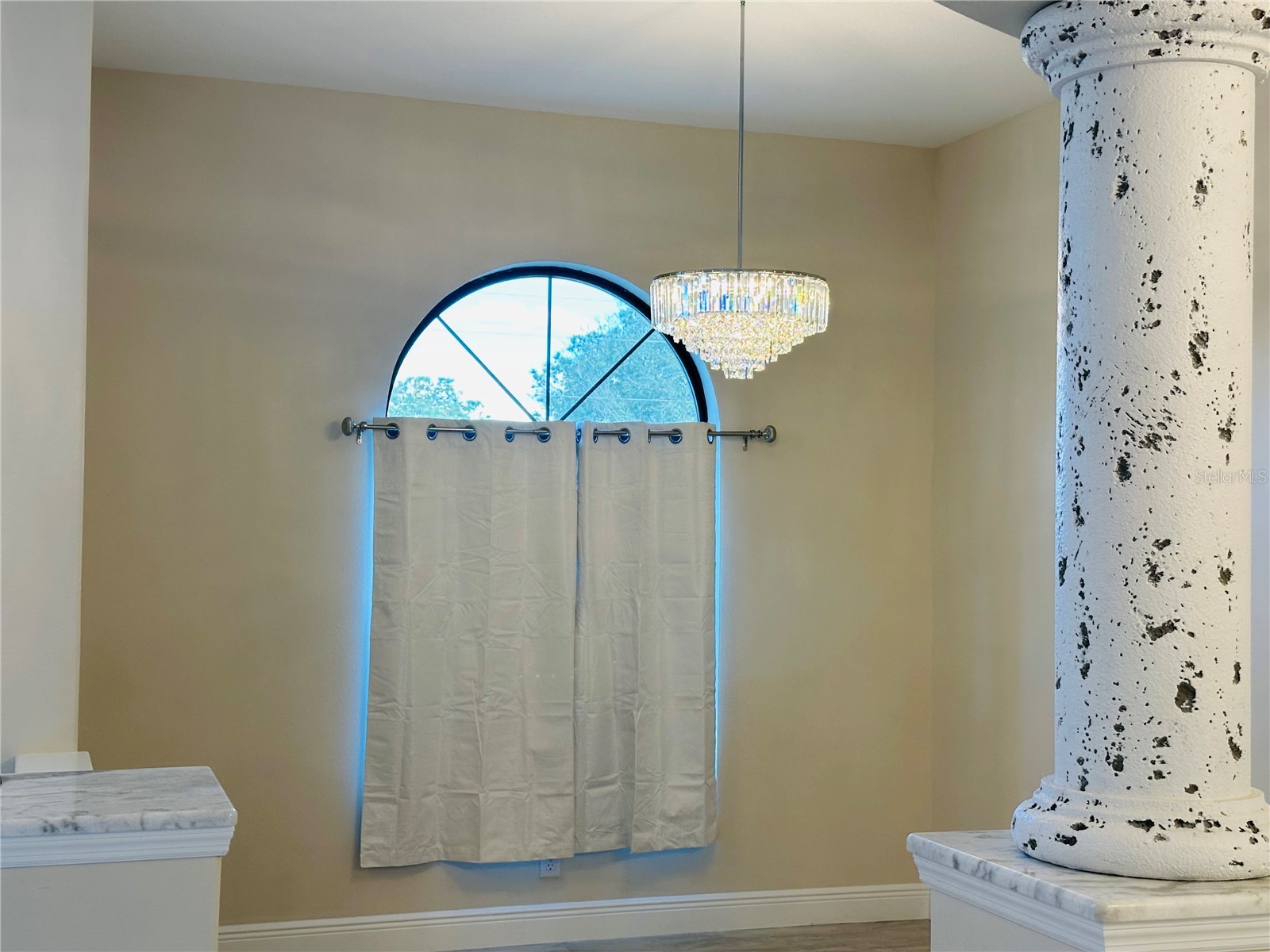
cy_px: 476
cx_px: 635
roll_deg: -0.1
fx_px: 1761
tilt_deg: +2.5
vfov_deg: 30.3
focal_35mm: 48
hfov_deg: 39.7
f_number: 1.78
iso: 80
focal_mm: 6.86
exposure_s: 1/120
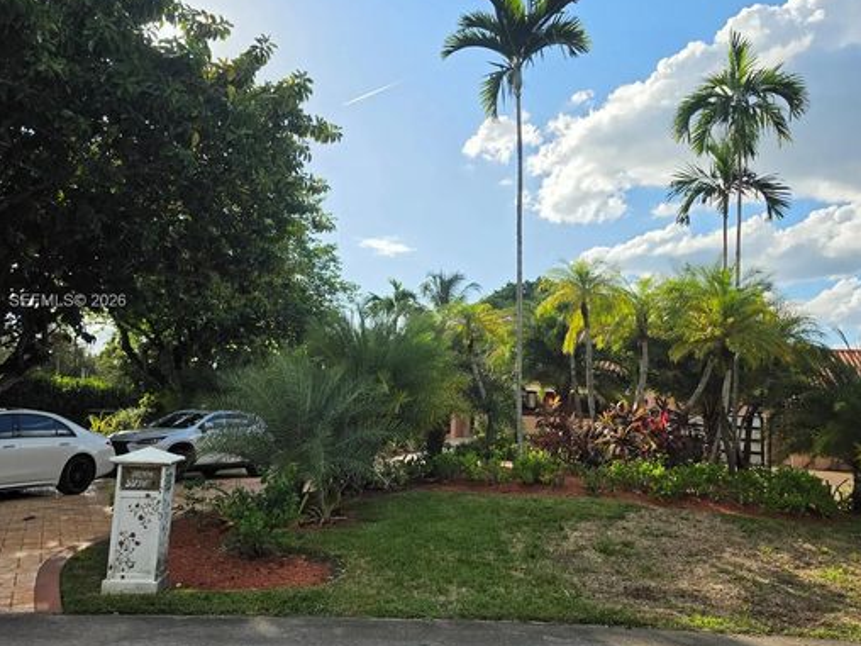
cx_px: 458
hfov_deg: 61.6
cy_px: 302
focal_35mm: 29
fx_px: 721
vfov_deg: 48.2
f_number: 1.4
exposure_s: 1/7939
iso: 40
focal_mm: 6.5
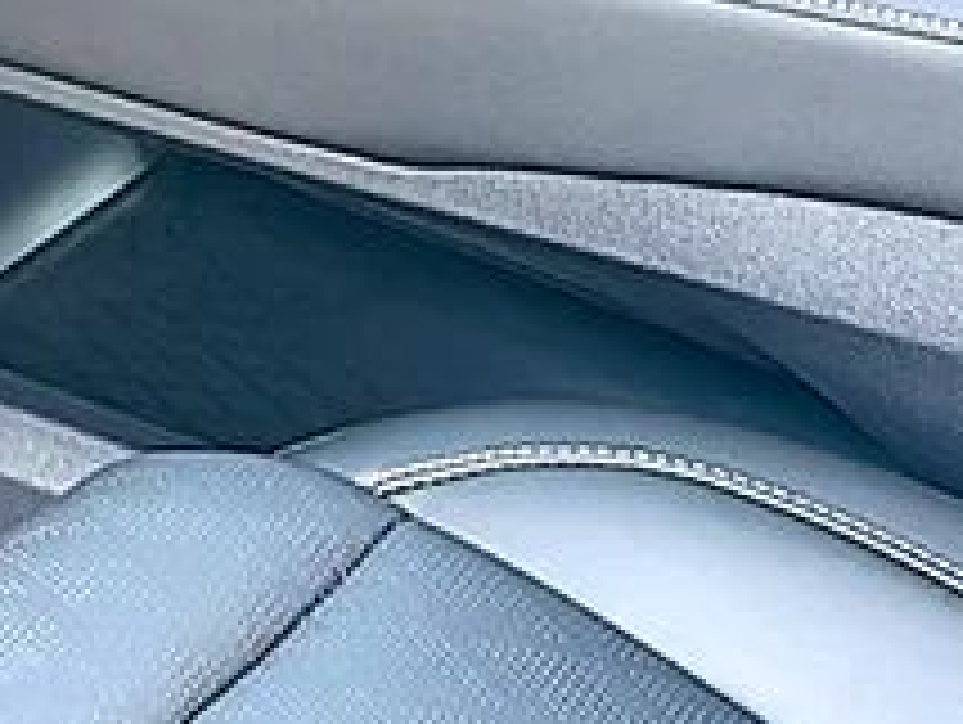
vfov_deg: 11.6
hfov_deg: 15.8
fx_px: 3370
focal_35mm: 121
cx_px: -94
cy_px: -438
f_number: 1.78
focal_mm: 6.86
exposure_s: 1/101
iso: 64
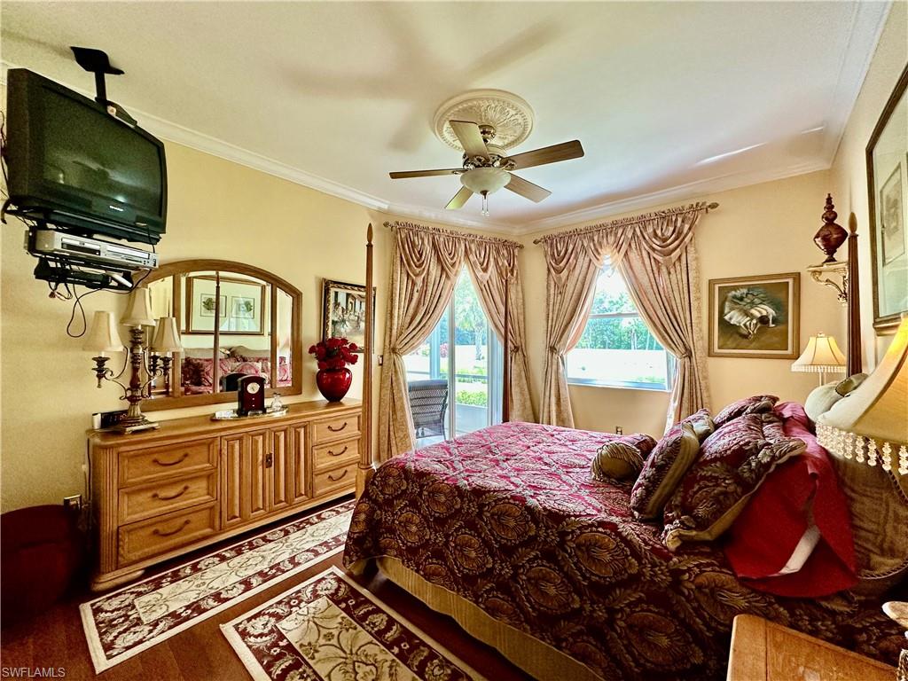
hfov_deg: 102.1
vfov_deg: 85.7
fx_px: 367
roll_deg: +0.1
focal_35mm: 14
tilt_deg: +0.7
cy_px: 340
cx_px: 454
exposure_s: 1/120
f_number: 2.2
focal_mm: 2.22
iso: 200
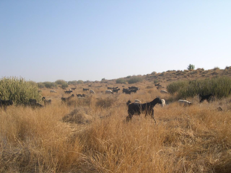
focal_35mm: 38
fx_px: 254
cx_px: 116
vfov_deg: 37.7
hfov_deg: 49.0
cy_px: 86
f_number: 7.6
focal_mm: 8
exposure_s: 1/181
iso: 100
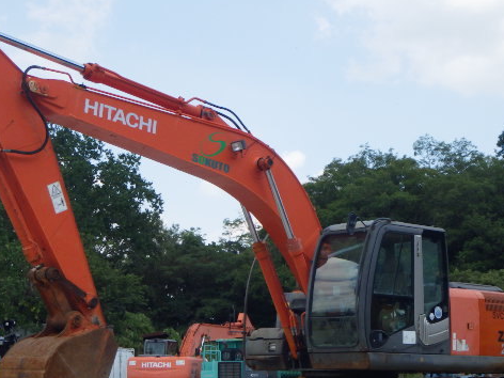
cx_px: 263
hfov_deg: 23.3
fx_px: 1223
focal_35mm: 84
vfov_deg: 17.6
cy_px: 218
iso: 250
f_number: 5.5
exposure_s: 1/500
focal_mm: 11.1
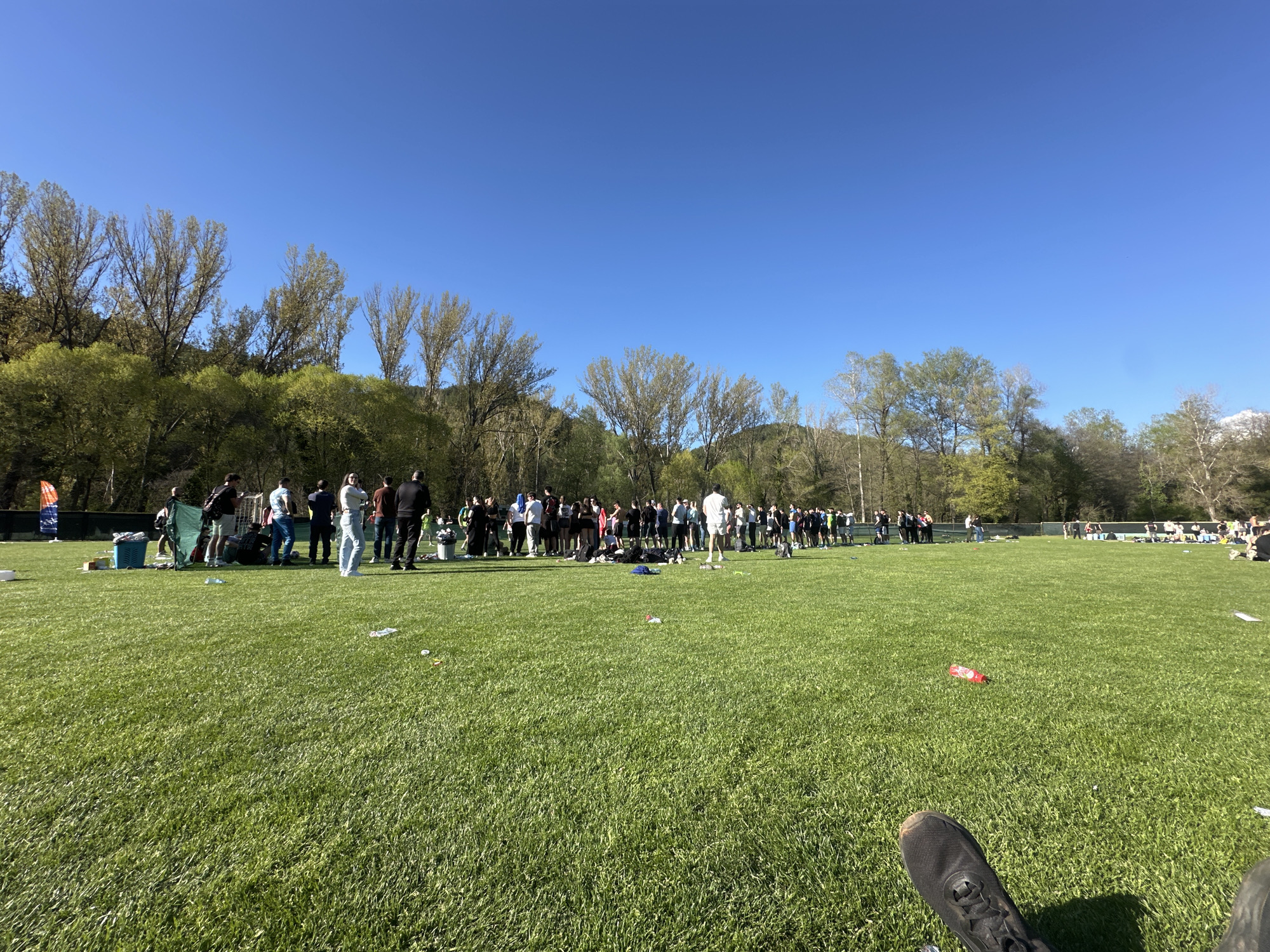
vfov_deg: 85.7
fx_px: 514
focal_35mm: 14
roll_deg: -0.2
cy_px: 476
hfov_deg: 102.1
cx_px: 635
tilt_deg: +5.1
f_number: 2.2
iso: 40
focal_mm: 2.22
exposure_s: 1/940
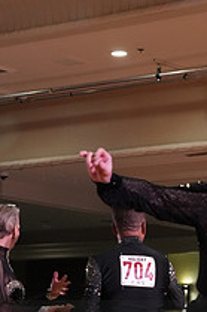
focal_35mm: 164
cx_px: 220
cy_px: 351
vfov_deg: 12.3
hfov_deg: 8.3
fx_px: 1417
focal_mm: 59
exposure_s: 1/320
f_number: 5.6
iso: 5000
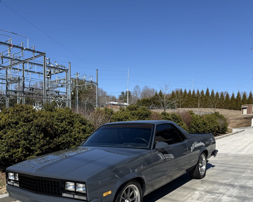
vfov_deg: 44.9
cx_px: 125
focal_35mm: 32
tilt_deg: -3.3
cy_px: 141
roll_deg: -0.9
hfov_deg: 55.7
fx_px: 240
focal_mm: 6.76
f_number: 1.78
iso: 80
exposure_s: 1/4975
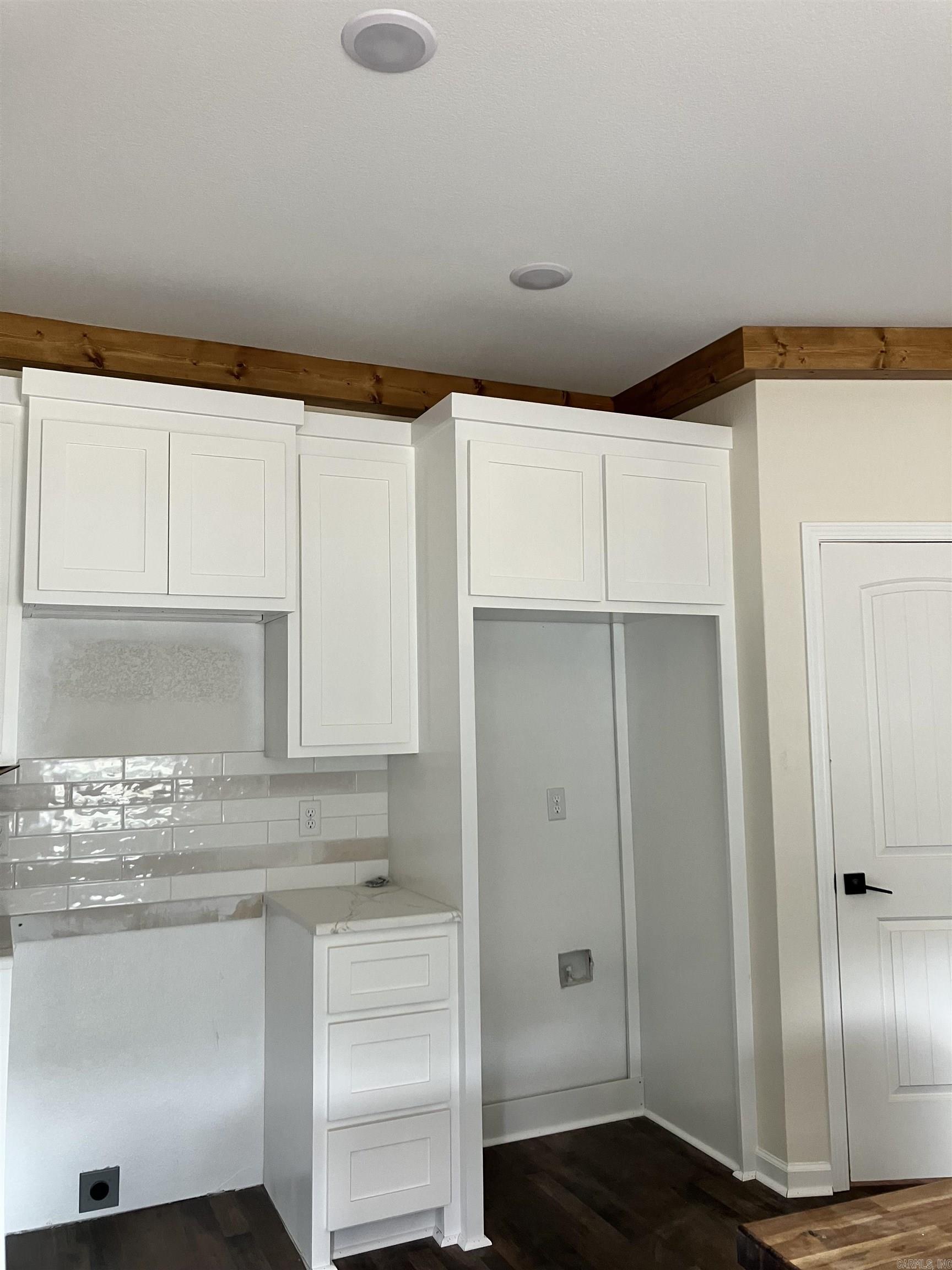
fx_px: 1027
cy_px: 635
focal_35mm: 28
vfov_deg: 63.4
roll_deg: -0.6
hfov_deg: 49.7
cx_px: 476
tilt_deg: +6.0
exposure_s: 1/60
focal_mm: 3.99
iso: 125
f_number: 1.8
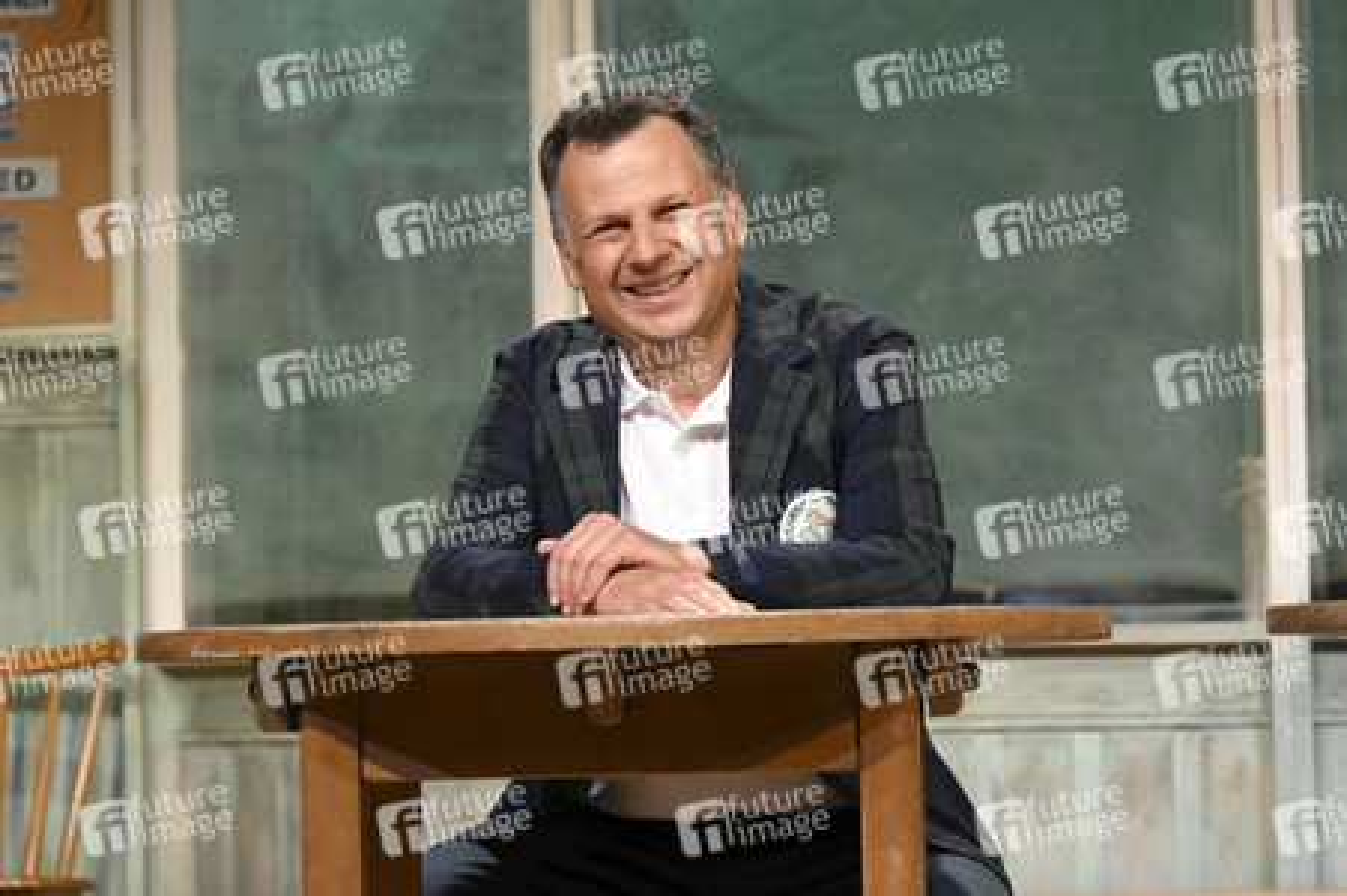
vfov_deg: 9.8
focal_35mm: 140
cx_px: 674
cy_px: 448
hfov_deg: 14.7
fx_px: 5234
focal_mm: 140
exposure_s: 1/80
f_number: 6.3
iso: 1600
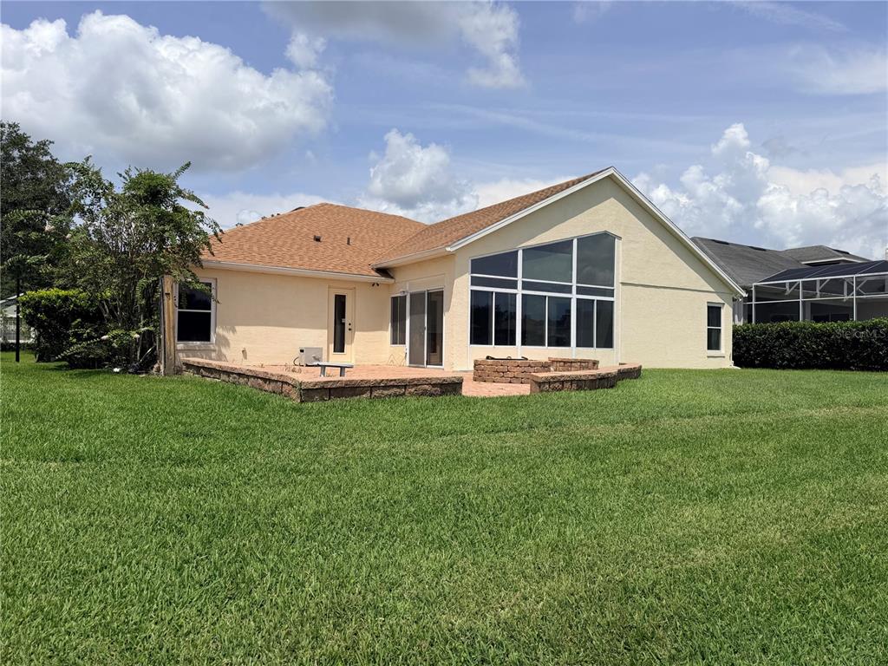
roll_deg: -0.8
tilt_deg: +1.2
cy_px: 333
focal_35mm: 24
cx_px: 444
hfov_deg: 71.6
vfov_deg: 56.8
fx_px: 616
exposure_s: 1/9091
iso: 80
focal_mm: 6.76
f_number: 1.78
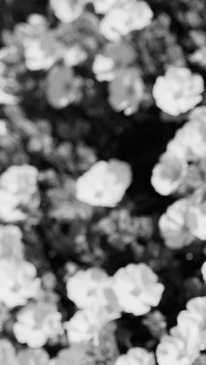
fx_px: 2784
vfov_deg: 7.4
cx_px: 365
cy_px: 461
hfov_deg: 4.2
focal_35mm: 287
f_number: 1.8
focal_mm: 43
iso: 100
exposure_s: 1/1600
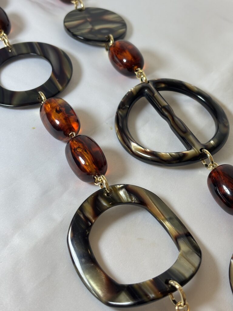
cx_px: 116
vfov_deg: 36.8
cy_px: 156
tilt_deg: -48.9
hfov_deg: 28.0
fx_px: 467
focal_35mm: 52
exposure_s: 1/100
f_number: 1.6
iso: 25
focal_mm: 5.96
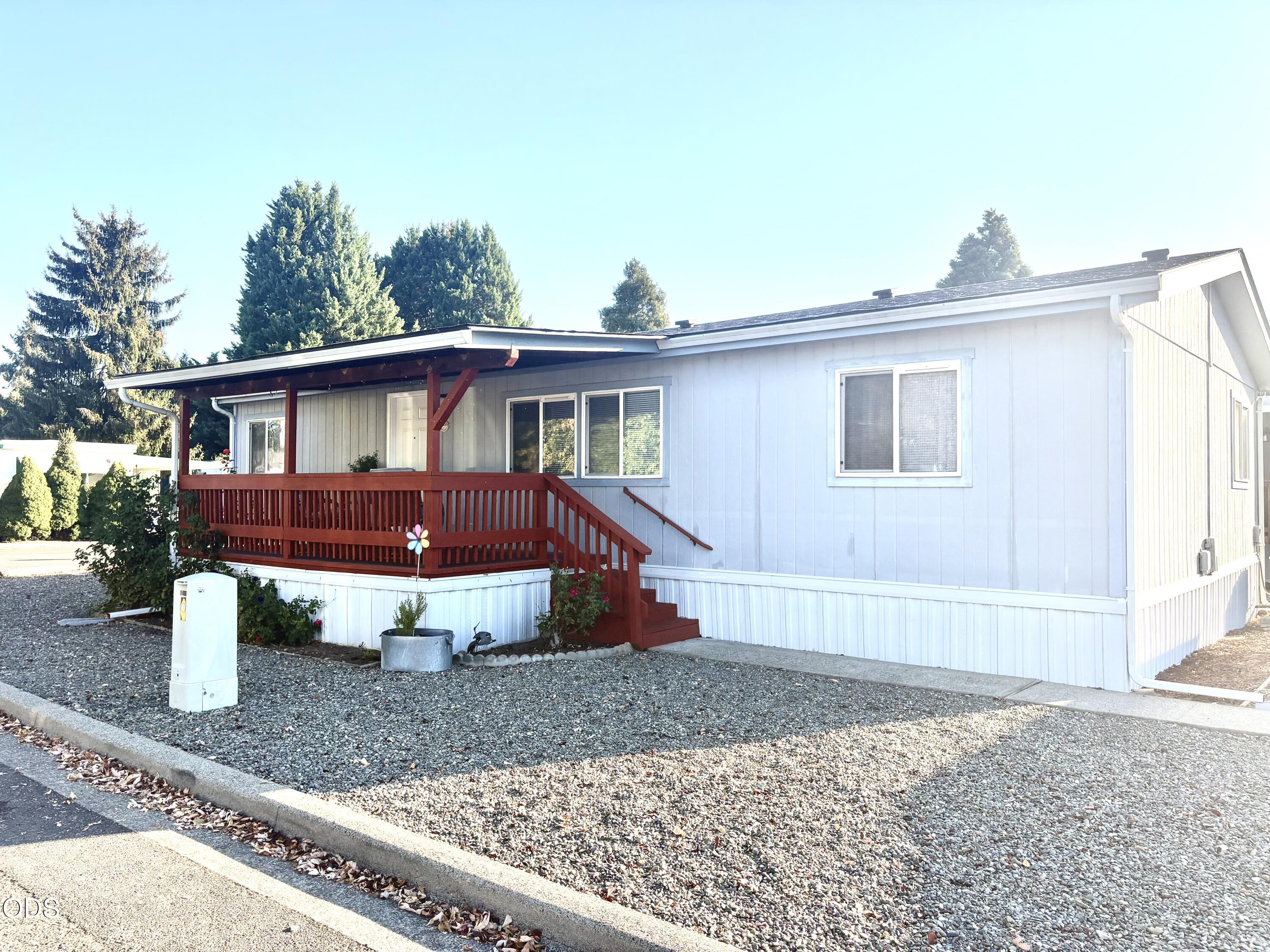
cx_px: 635
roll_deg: +0.7
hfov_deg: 67.3
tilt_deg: +2.3
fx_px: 954
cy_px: 476
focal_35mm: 26
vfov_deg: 53.1
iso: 50
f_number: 1.6
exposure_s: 1/1626
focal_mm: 5.96
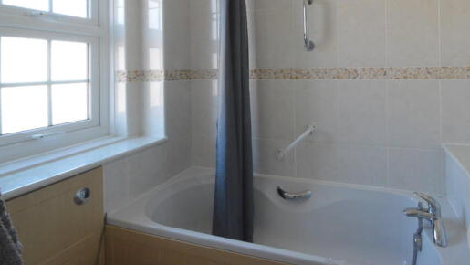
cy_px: 69
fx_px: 249
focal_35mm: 20
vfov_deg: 53.6
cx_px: 297
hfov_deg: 84.8
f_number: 16
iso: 3200
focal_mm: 10
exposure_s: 1/40
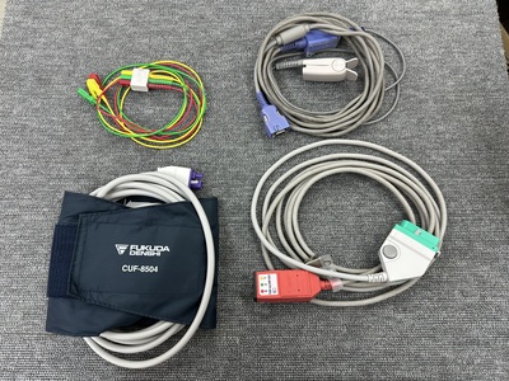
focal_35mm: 24
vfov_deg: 56.8
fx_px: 353
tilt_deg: -77.2
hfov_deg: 71.6
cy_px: 190
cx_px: 254
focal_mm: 6.86
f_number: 1.78
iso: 125
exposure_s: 1/120
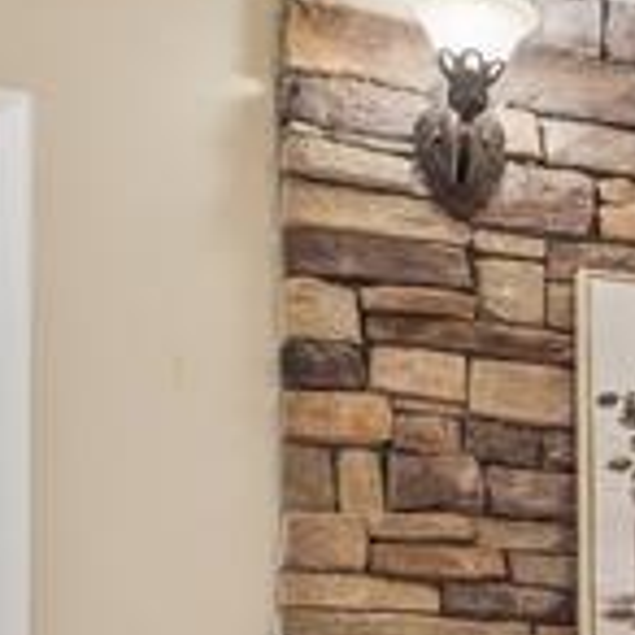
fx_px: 1972
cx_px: 1029
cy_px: 866
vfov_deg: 17.0
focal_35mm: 95
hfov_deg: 16.3
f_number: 8
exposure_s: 1/6
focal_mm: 16
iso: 200
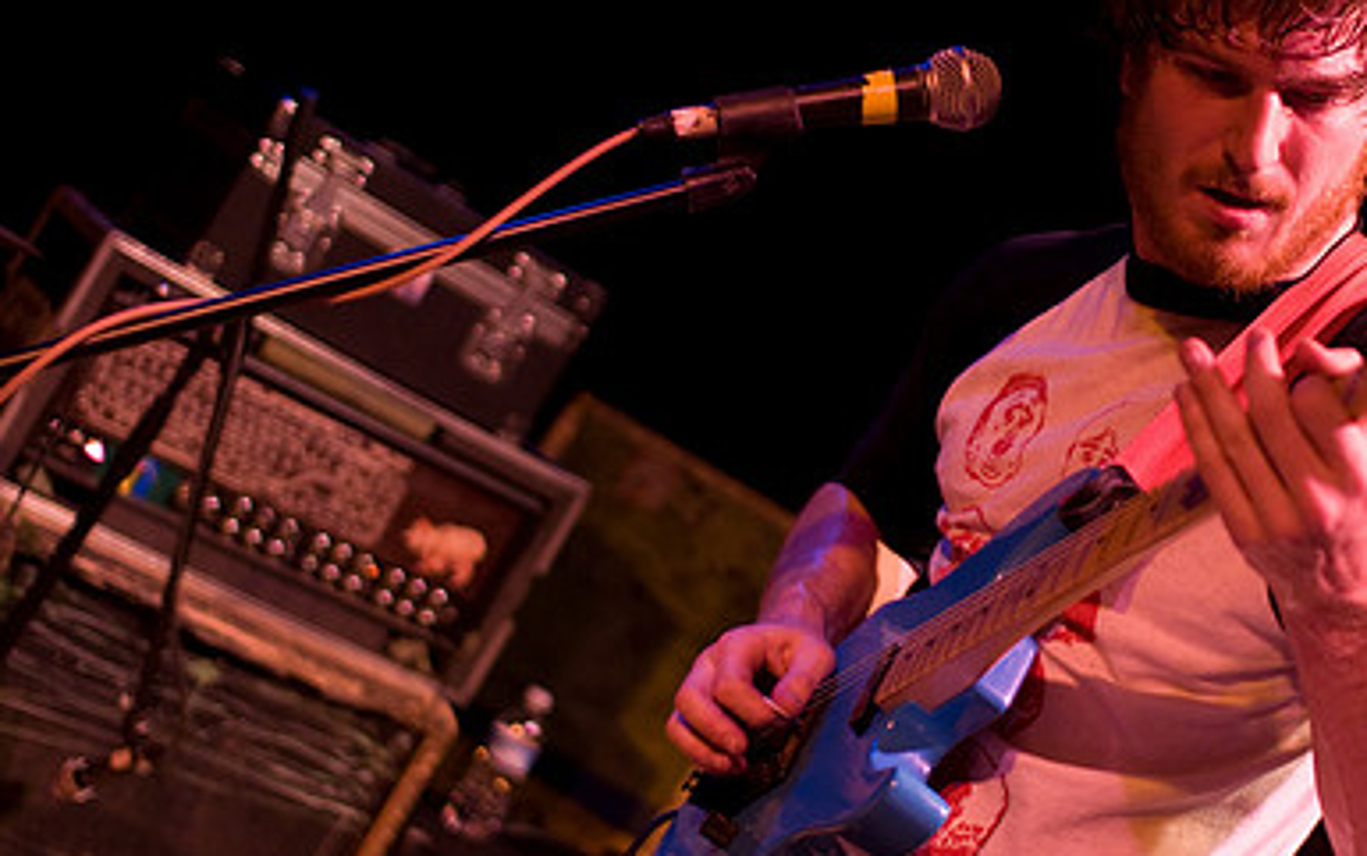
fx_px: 2572
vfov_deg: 18.9
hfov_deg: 29.5
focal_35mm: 69
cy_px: 442
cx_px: 962
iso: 1000
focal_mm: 30
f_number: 1.8
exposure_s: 1/200
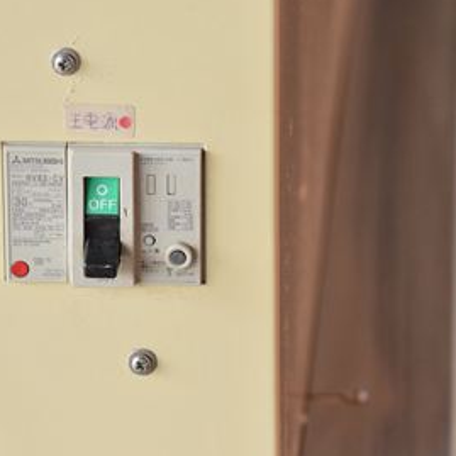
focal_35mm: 202
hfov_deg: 8.7
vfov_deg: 8.7
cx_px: 134
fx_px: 3007
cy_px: 190
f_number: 6.3
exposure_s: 1/640
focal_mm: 85
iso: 1250
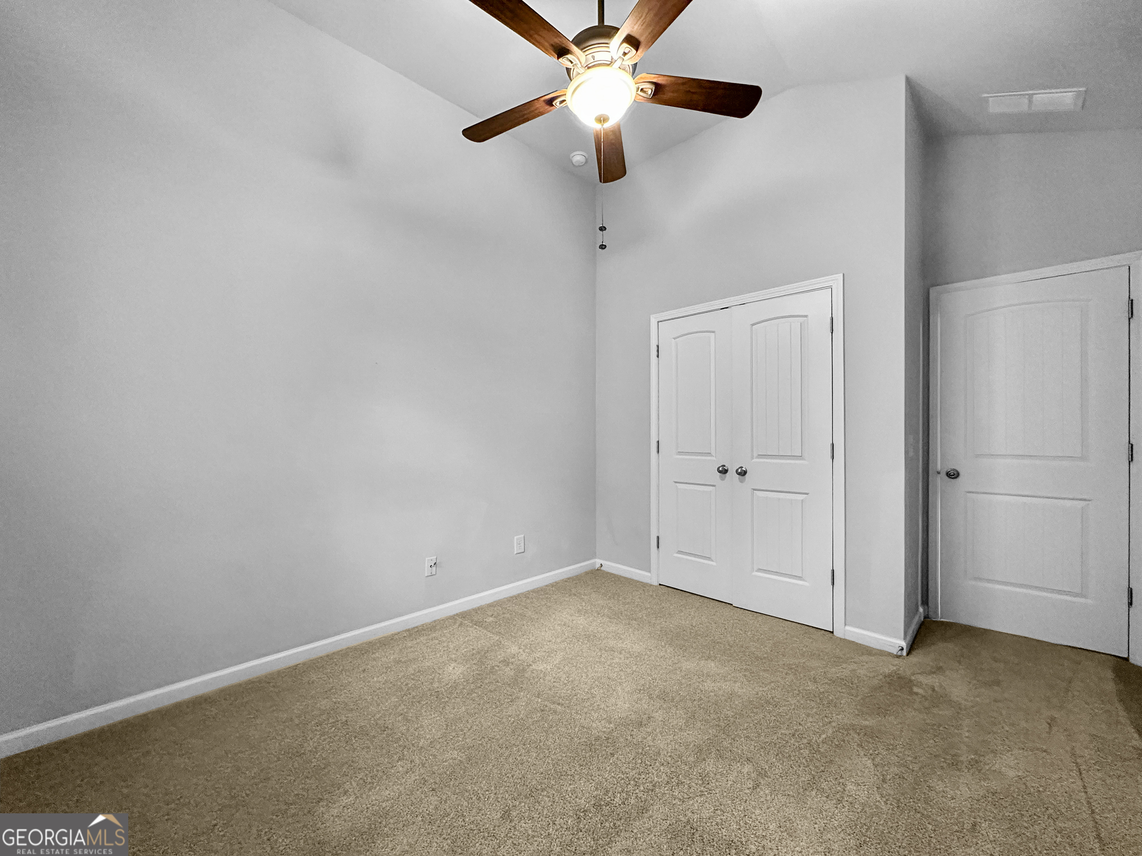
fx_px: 462
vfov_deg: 85.7
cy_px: 428
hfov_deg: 102.1
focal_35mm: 14
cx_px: 571
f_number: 2.2
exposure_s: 1/60
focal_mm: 2.22
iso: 640
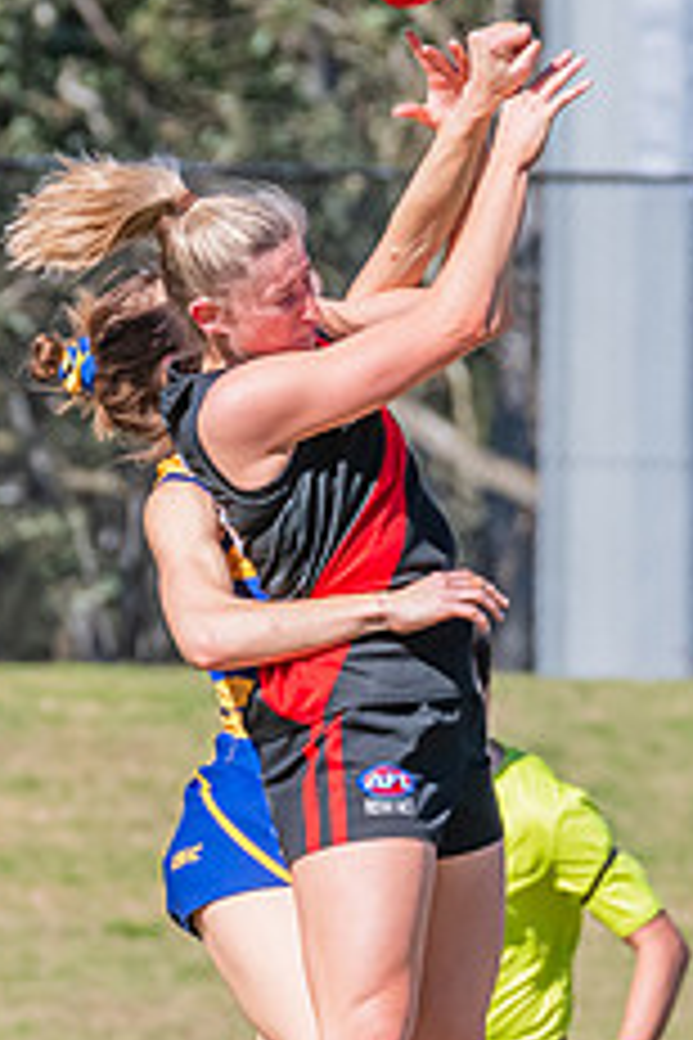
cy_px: 649
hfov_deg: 1.1
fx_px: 36120
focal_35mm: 1251
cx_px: 327
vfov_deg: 1.6
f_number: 11
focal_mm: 330
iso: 800
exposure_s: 1/1250
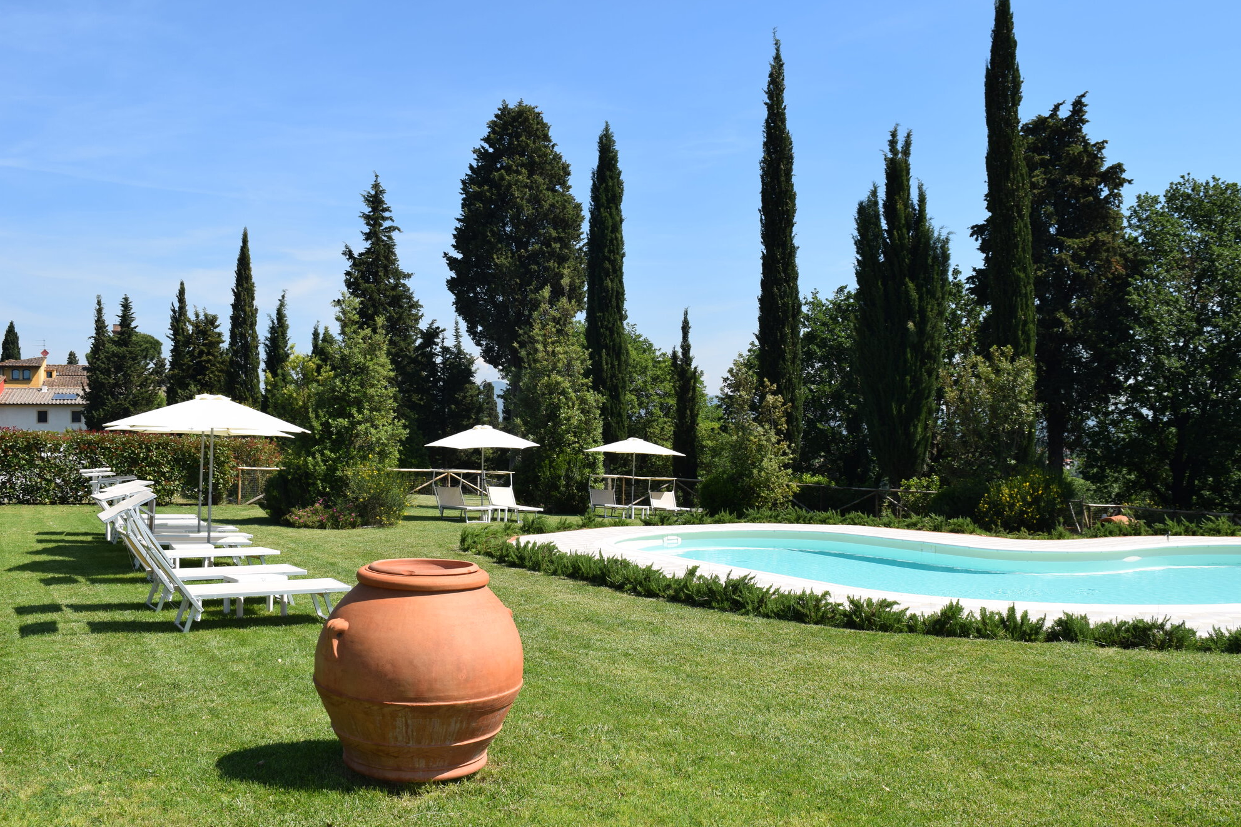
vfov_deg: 40.5
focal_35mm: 33
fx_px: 1121
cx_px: 637
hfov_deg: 57.9
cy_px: 410
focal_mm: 21
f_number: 9
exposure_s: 1/200
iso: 100
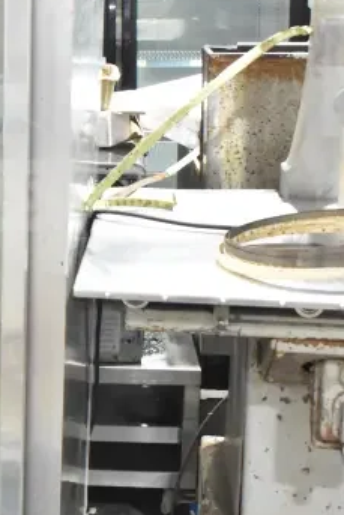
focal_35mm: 88
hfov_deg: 14.8
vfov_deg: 22.8
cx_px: -110
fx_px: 1260
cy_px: 112
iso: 6400
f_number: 6.3
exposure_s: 1/160
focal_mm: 22
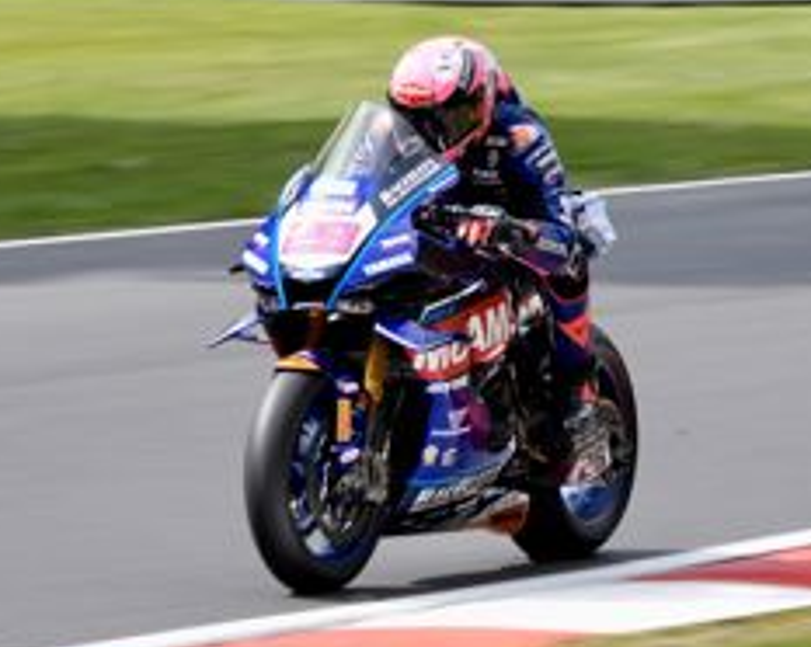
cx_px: 668
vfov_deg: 4.2
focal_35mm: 371
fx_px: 8897
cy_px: -169
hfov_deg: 5.2
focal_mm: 115
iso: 250
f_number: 10
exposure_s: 1/250
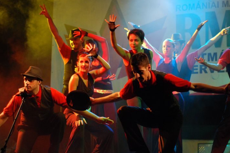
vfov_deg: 12.7
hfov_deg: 18.9
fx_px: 690
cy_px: 57
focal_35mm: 108
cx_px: 111
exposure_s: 1/80
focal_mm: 50
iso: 800
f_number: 2.5
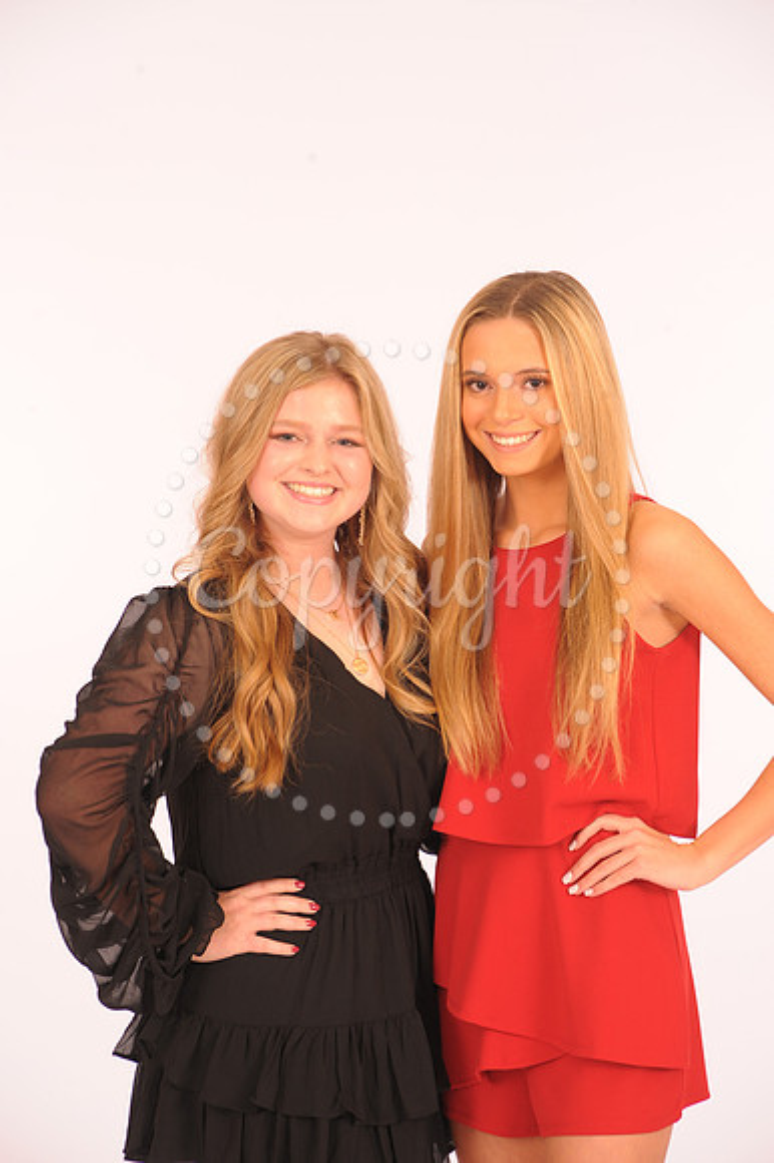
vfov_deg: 19.5
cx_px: 387
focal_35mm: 105
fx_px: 3390
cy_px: 582
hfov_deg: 13.0
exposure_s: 1/60
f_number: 7.1
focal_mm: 105
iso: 320
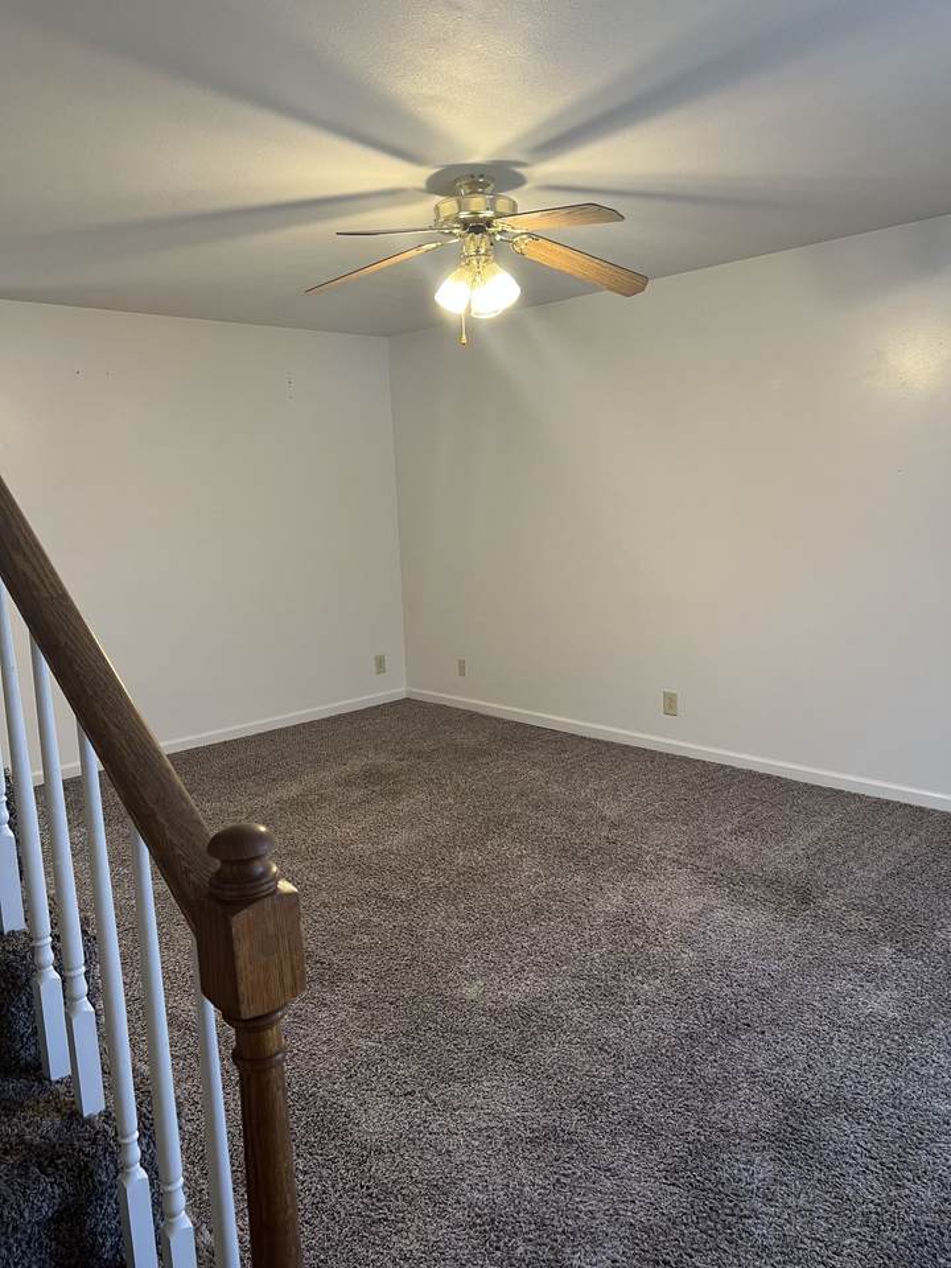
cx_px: 476
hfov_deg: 53.1
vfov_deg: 67.3
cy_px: 634
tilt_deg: -9.6
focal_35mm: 26
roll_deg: +2.8
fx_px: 952
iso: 100
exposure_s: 1/60
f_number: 1.5
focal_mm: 5.7
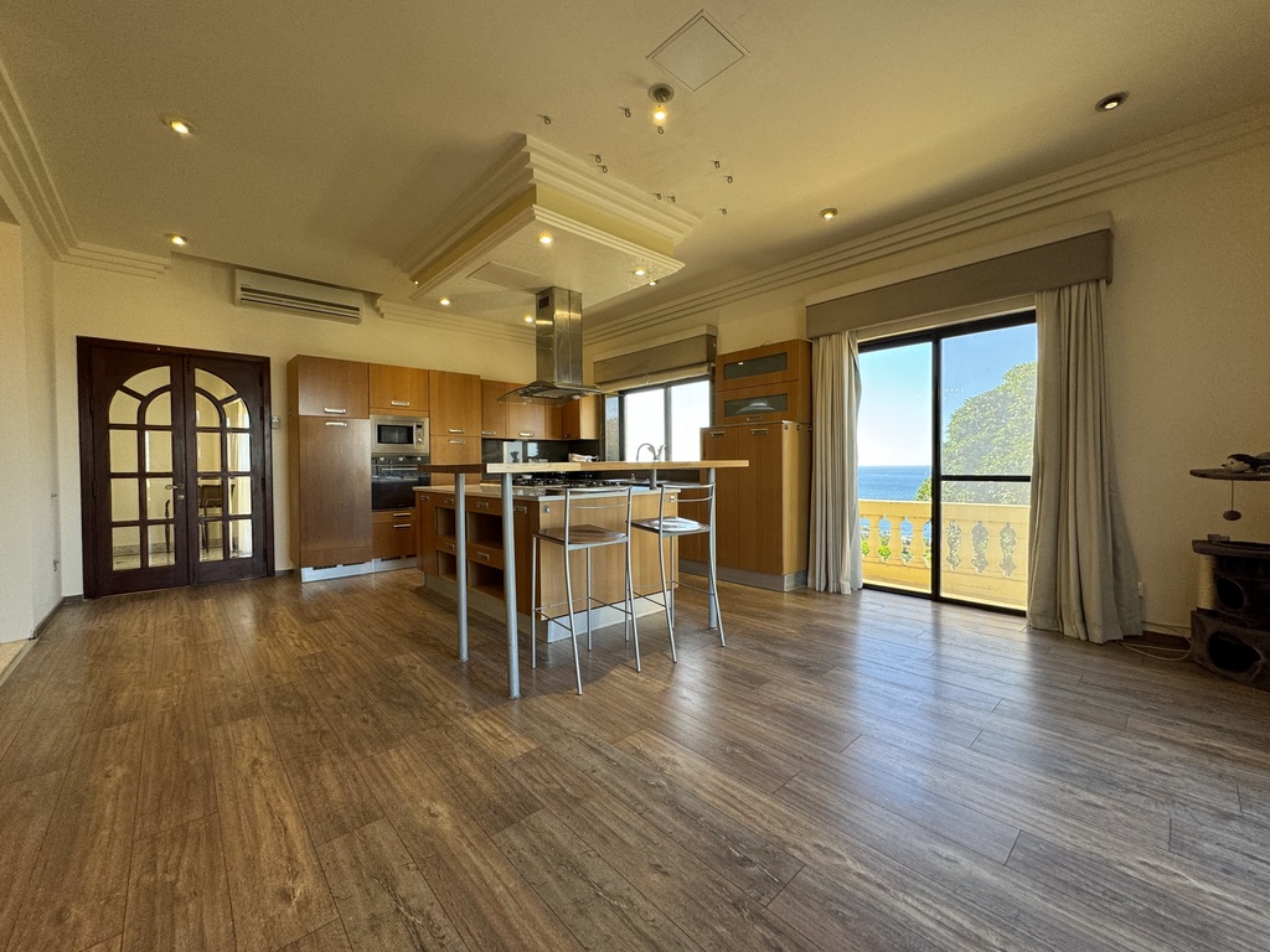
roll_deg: +0.1
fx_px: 514
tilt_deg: -1.1
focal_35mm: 14
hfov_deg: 102.1
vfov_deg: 85.7
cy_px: 476
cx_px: 635
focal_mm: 2.22
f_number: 2.2
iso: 125
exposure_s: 1/100
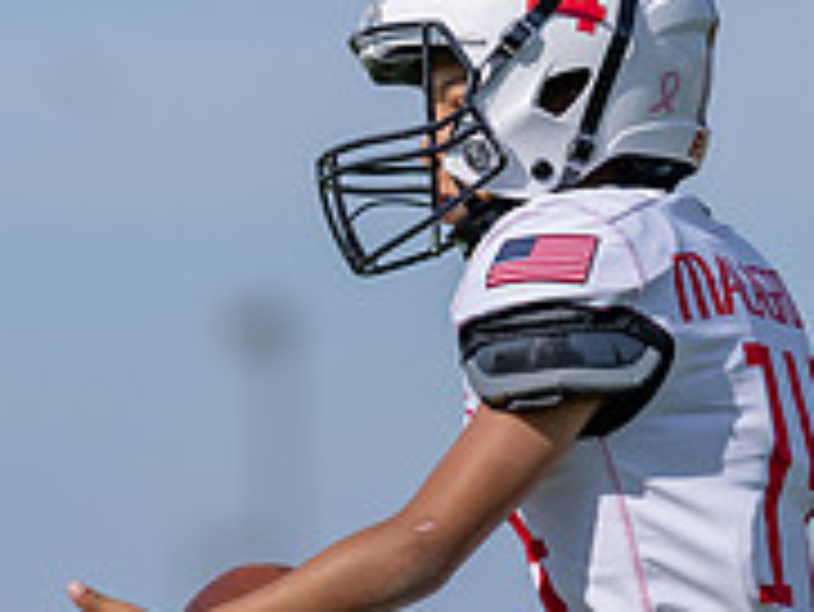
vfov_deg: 3.0
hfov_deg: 4.0
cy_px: 743
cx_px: 285
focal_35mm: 492
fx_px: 11577
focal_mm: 135
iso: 100
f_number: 1.8
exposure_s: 1/8000
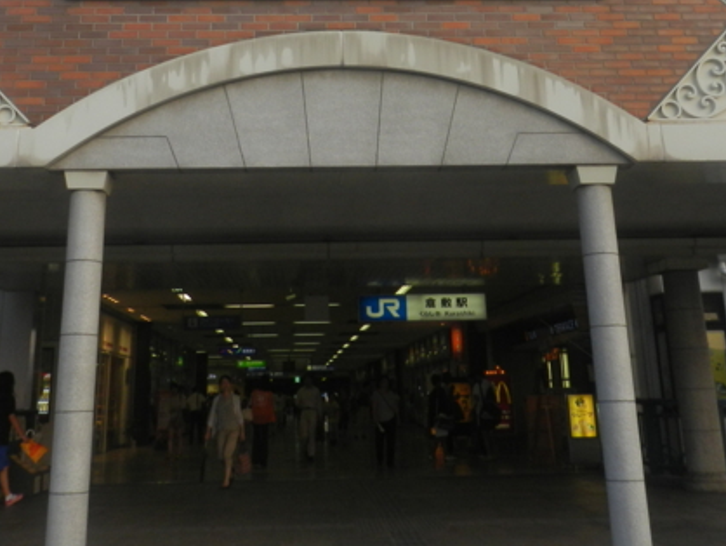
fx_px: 923
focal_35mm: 44
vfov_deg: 31.8
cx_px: 339
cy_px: 90
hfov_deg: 42.9
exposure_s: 1/400
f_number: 3.4
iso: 160
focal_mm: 4
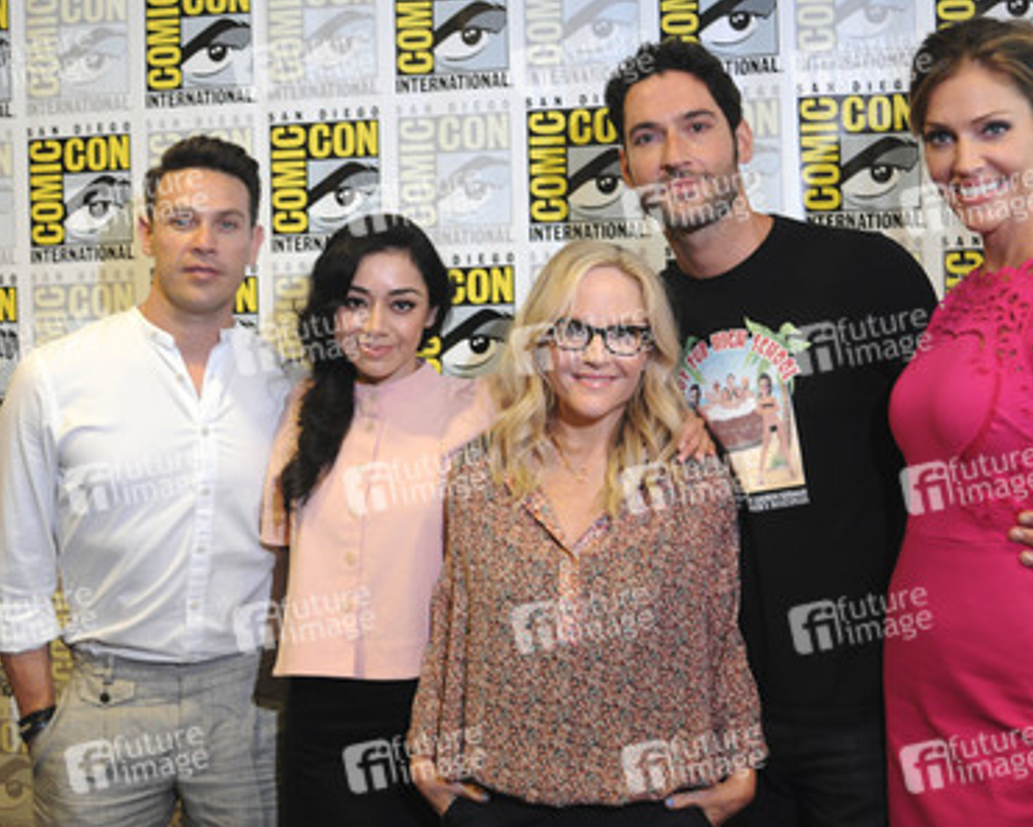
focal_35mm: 41
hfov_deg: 44.6
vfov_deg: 36.5
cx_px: 618
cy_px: 412
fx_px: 1254
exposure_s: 1/50
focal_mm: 24
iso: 1000
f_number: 3.5
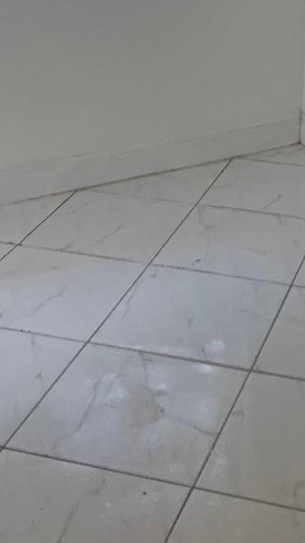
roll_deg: -0.8
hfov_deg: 17.4
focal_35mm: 69
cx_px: 224
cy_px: 77
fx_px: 993
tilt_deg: -16.2
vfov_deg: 29.6
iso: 250
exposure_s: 1/60
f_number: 1.8
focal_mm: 4.25
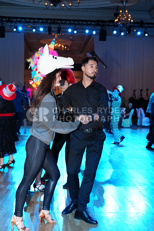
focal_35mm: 43
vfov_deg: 45.4
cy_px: 116
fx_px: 276
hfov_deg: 31.2
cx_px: 77
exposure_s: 1/250
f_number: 4
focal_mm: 43
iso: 1600
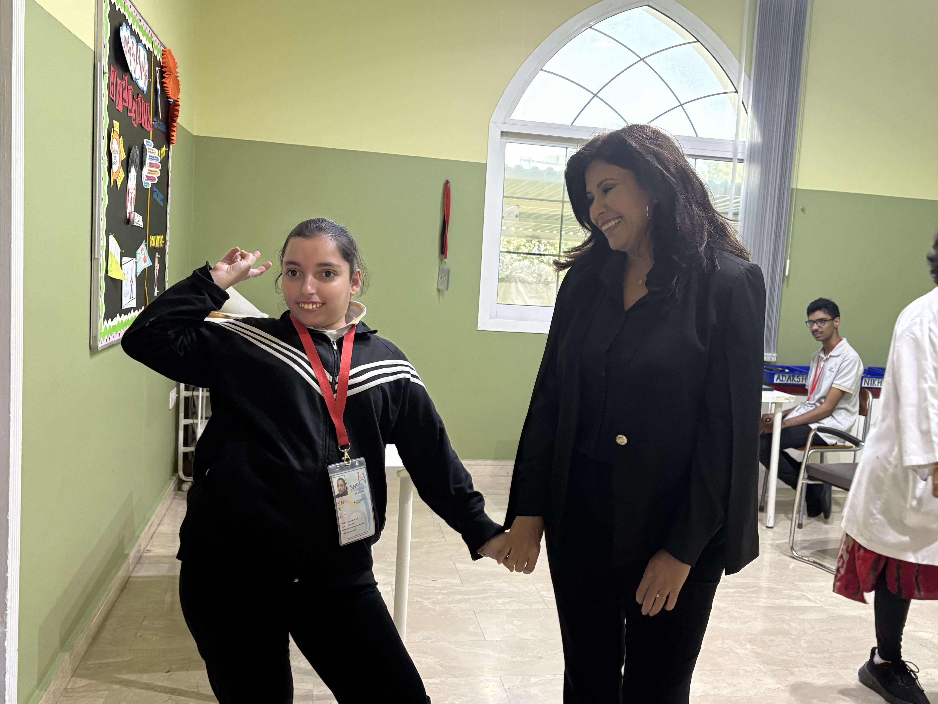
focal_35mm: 36
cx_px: 536
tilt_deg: -5.5
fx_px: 976
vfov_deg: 39.7
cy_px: 358
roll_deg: -3.4
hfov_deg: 51.2
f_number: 1.6
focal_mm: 5.96
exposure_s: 1/50
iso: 200
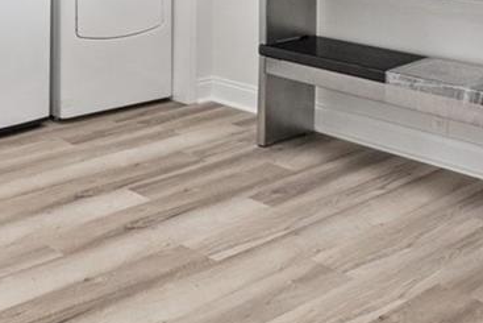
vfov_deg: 20.0
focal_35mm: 61
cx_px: 147
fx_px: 819
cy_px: -125
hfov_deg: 32.5
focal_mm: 14
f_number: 7.1
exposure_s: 1/2.5
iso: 160
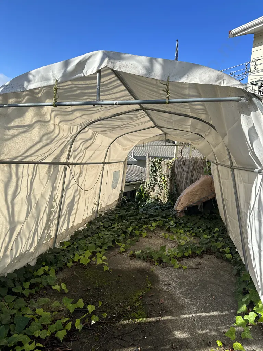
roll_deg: -5.5
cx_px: 132
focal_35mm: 24
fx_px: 243
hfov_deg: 56.8
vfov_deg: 71.6
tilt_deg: -8.2
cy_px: 176
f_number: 1.78
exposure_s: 1/2469
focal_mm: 6.86
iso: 80
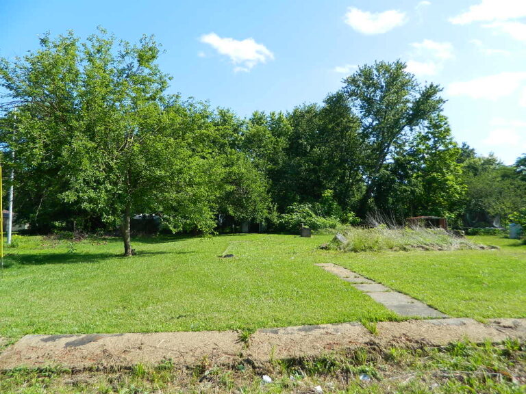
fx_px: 380
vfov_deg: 54.9
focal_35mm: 25
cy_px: 197
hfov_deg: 69.4
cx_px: 263
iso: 80
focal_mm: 4.5
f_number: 3.1
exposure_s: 1/640
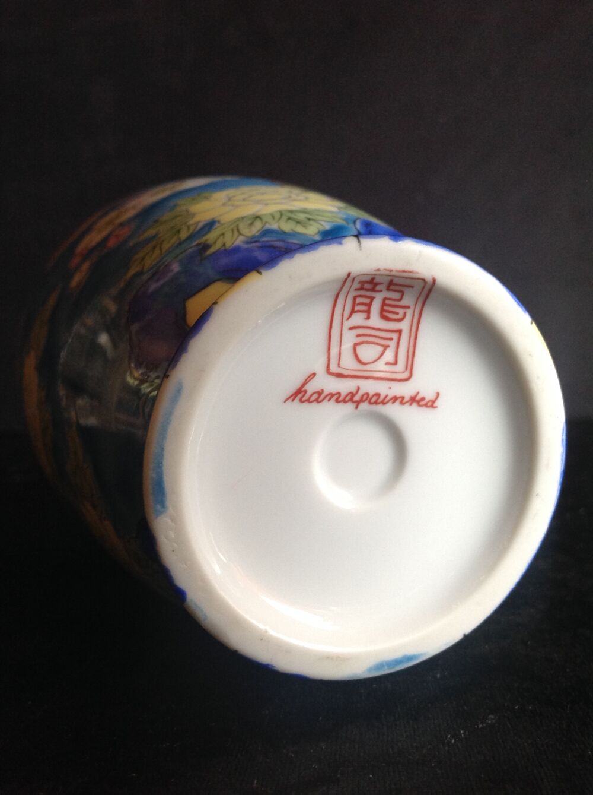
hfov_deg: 40.6
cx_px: 296
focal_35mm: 35
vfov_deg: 52.7
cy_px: 398
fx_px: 802
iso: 160
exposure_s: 1/15
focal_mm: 4.28
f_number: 2.4
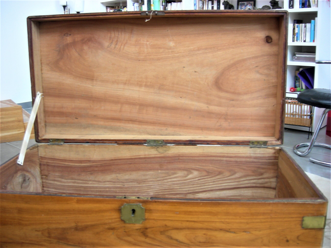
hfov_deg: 51.4
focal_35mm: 36
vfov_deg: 39.7
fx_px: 344
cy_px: 124
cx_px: 166
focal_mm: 7.5
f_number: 2.7
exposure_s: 1/6.6
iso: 64
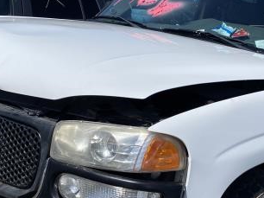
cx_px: 255
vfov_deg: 21.5
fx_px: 518
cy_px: 126
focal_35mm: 68
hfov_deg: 27.2
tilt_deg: -11.7
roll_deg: -7.7
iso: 32
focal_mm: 4.25
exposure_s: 1/4808
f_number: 1.8
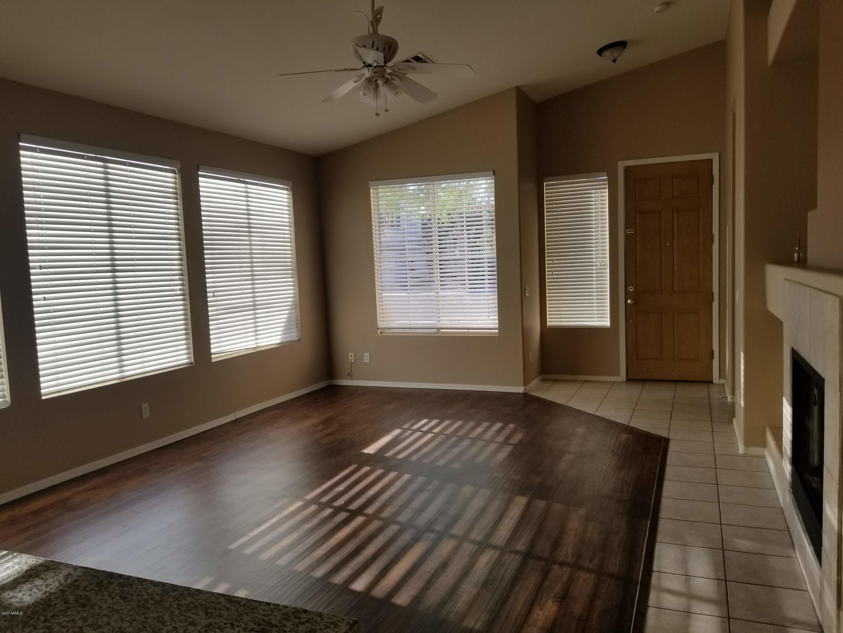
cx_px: 422
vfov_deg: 53.1
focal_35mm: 26
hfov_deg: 67.3
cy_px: 316
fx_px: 633
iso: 50
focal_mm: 4.3
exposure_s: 1/373
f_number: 1.7
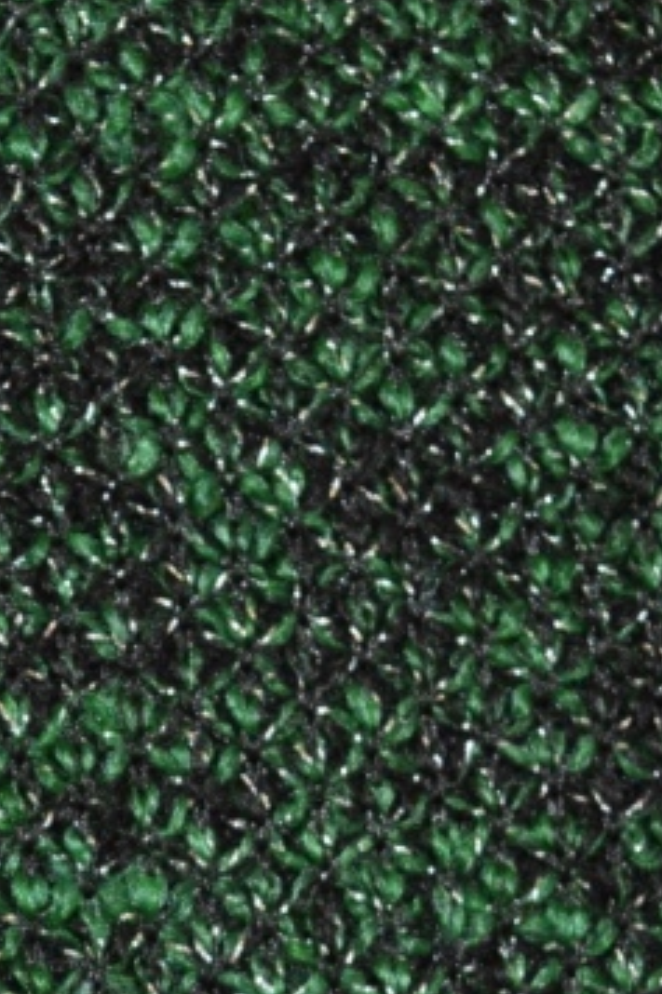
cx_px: -223
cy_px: 711
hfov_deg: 6.6
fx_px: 5715
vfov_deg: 9.9
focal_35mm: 207
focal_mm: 48
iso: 125
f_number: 8
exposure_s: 1/60
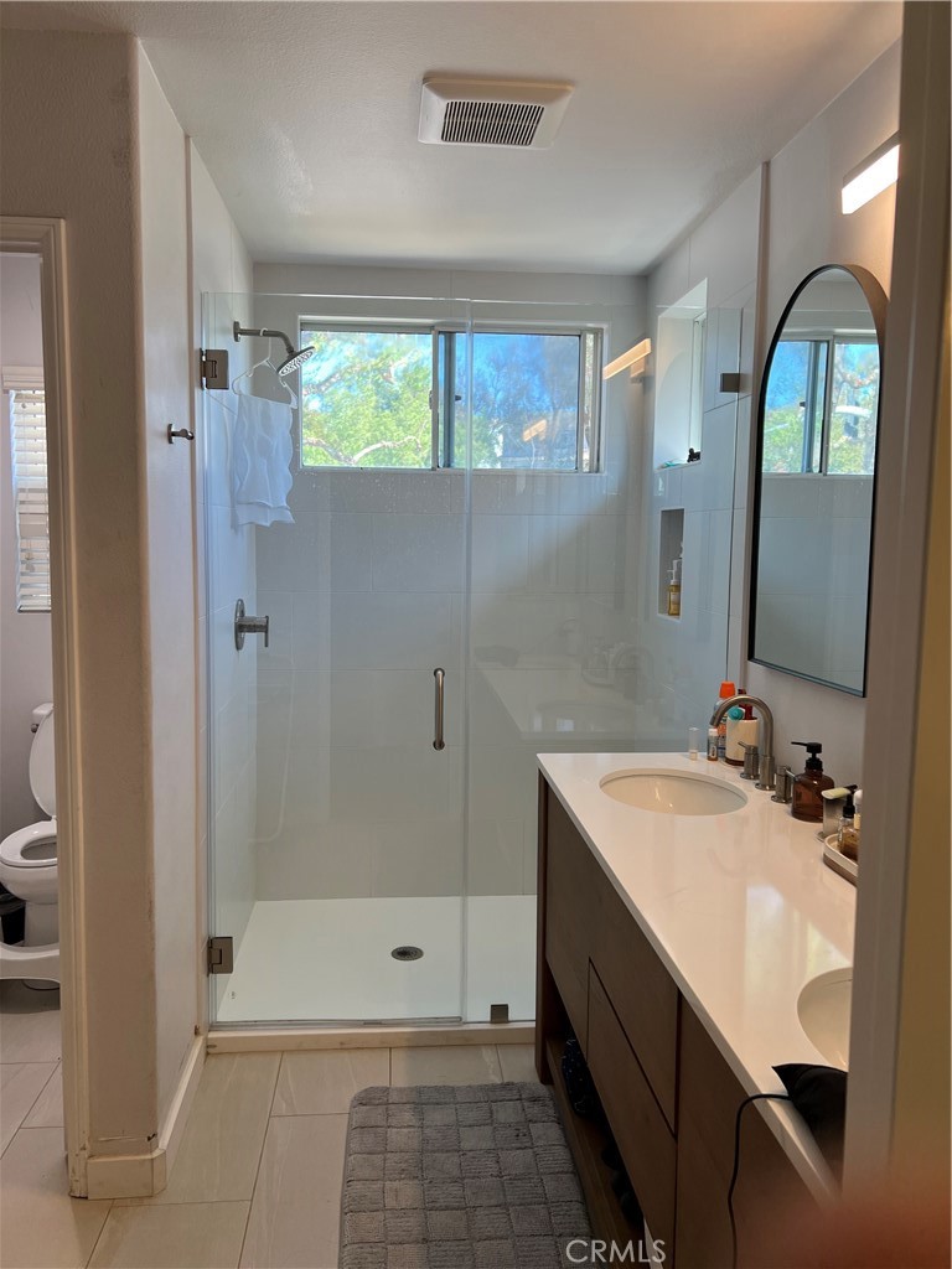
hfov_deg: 53.1
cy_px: 634
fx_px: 953
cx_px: 476
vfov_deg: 67.3
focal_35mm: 26
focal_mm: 5.7
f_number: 1.5
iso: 50
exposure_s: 1/120
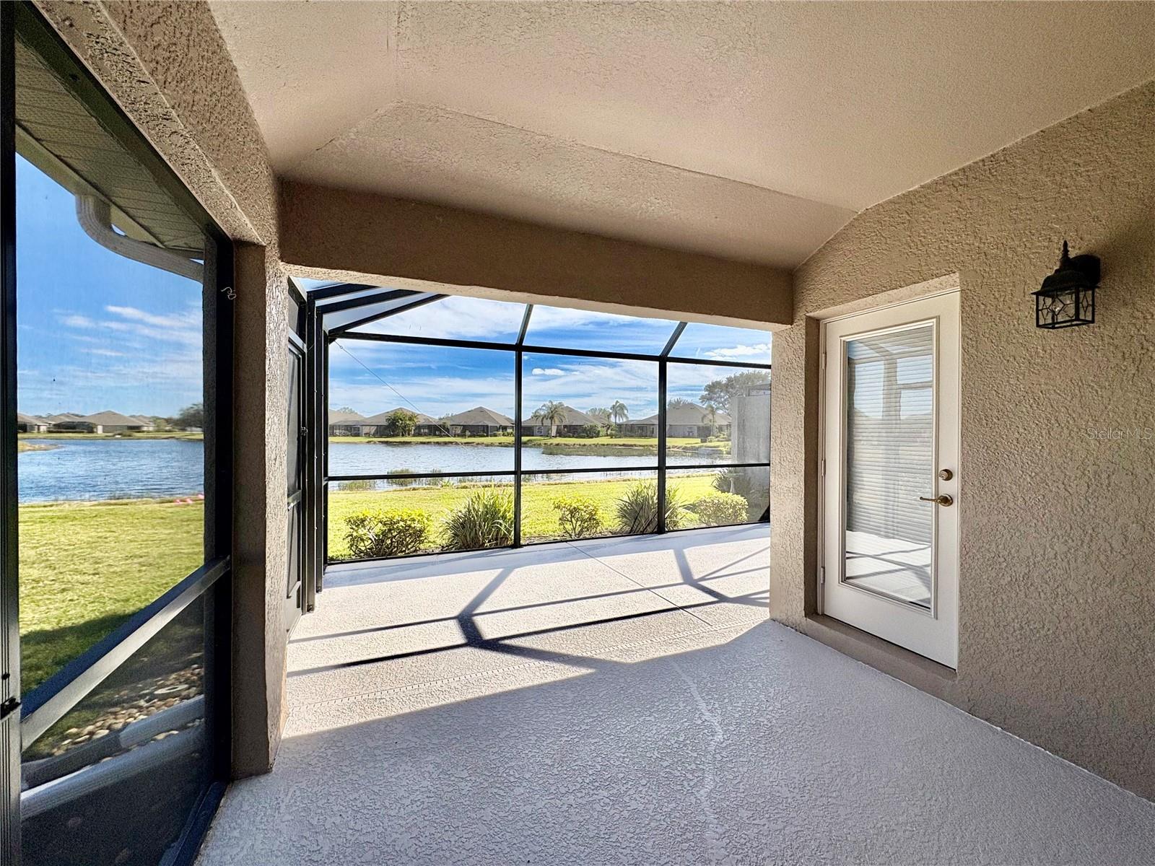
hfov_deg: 102.1
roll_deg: +0.5
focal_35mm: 14
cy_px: 433
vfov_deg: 85.7
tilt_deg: -0.5
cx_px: 578
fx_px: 467
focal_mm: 2.22
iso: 50
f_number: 2.2
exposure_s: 1/1600
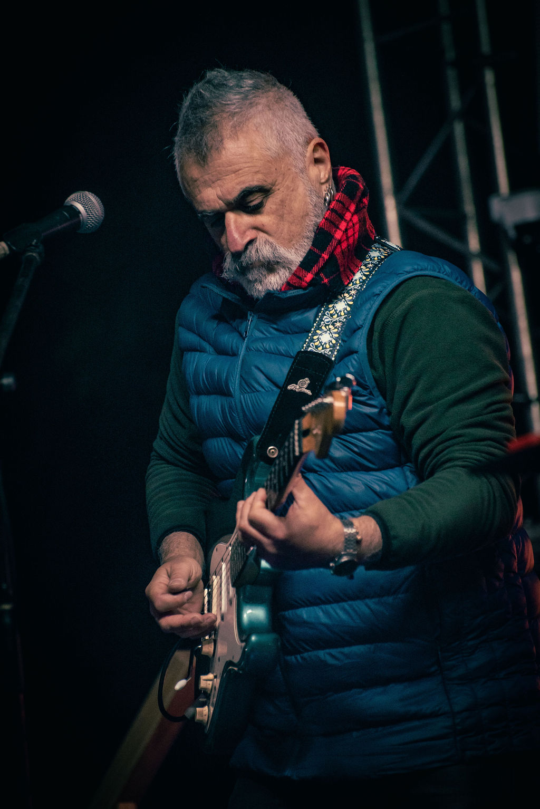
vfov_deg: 10.3
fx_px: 4496
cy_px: 404
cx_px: 270
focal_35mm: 200
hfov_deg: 6.9
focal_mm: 200
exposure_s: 1/200
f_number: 5.3
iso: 2000
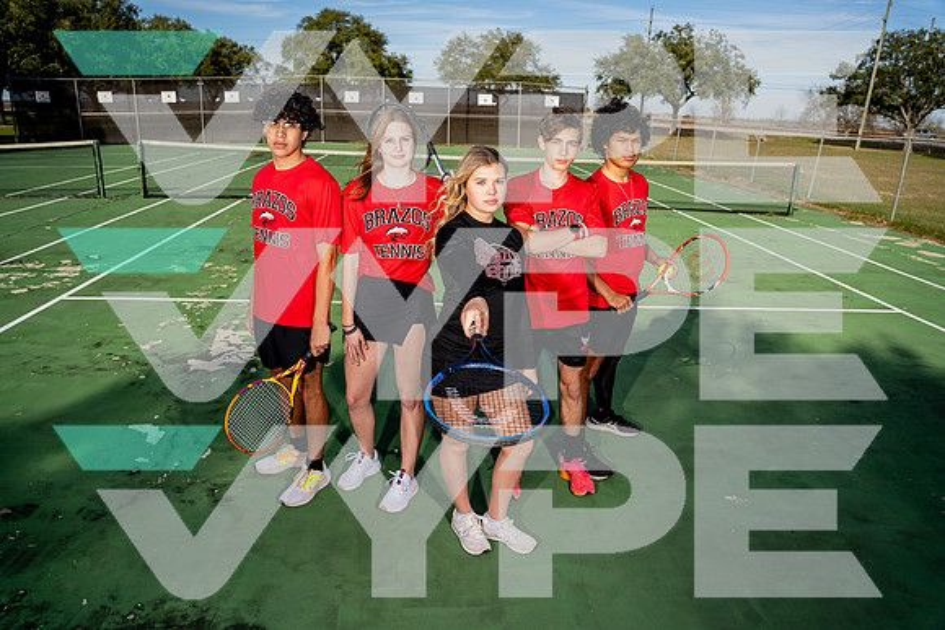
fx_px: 630
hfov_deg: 73.7
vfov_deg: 53.2
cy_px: 315
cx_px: 472
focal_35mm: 24
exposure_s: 1/1250
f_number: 4
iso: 100
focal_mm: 24
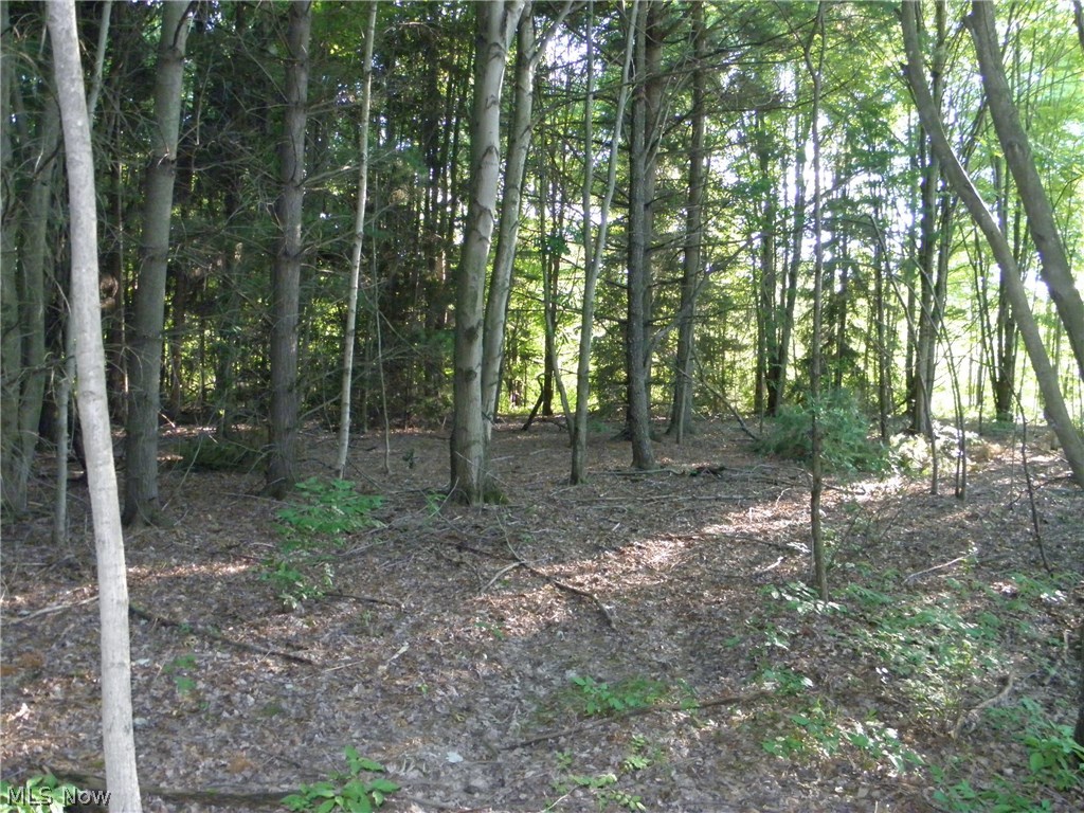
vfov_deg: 49.7
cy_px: 406
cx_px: 542
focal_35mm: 28
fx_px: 877
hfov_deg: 63.4
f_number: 3.5
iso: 500
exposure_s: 1/30
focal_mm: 5
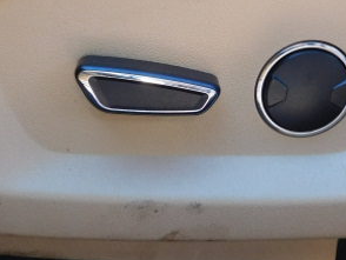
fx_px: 500
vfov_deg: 28.9
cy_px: 84
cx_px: 187
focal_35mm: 50
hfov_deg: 38.1
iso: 125
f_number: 3
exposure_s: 1/50
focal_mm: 4
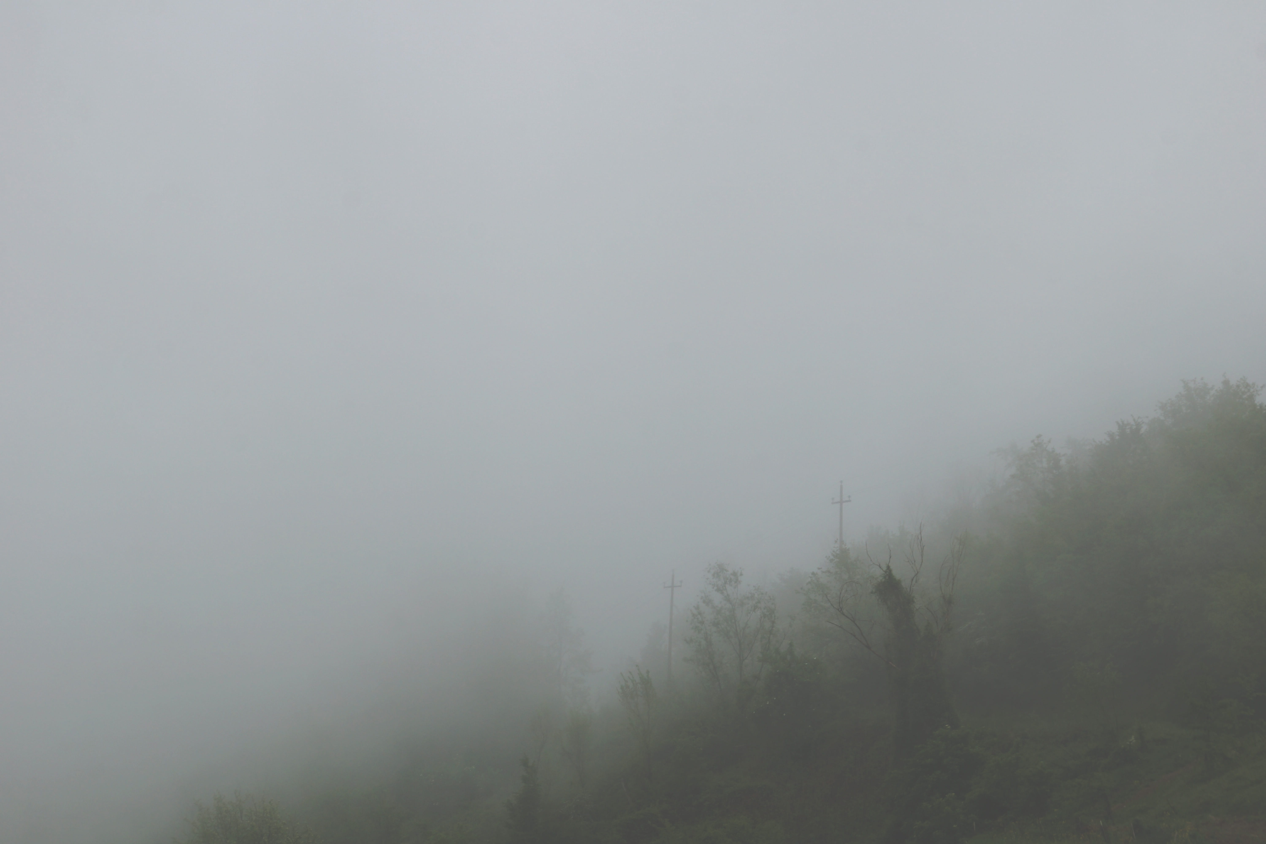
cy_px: 422
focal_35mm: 120
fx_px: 4220
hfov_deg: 17.1
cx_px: 633
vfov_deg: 11.4
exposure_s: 1/125
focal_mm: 80
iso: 100
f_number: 10
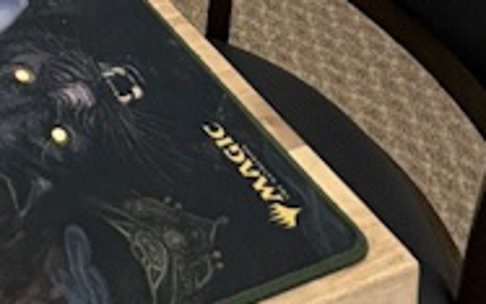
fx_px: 1007
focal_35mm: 76
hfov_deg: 23.8
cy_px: -603
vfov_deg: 11.1
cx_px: -153
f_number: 2.2
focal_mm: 2.22
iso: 200
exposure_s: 1/120
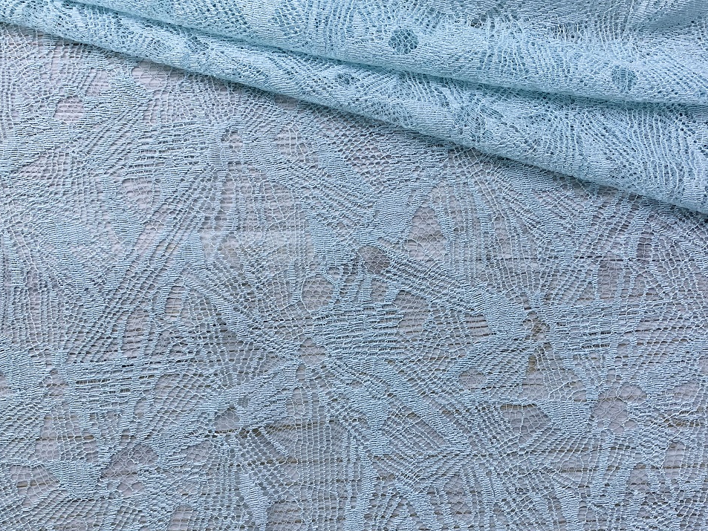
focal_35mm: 33
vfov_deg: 42.7
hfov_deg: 55.2
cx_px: 394
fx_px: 675
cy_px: 325
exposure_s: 1/121
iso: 32
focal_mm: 4.25
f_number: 1.8
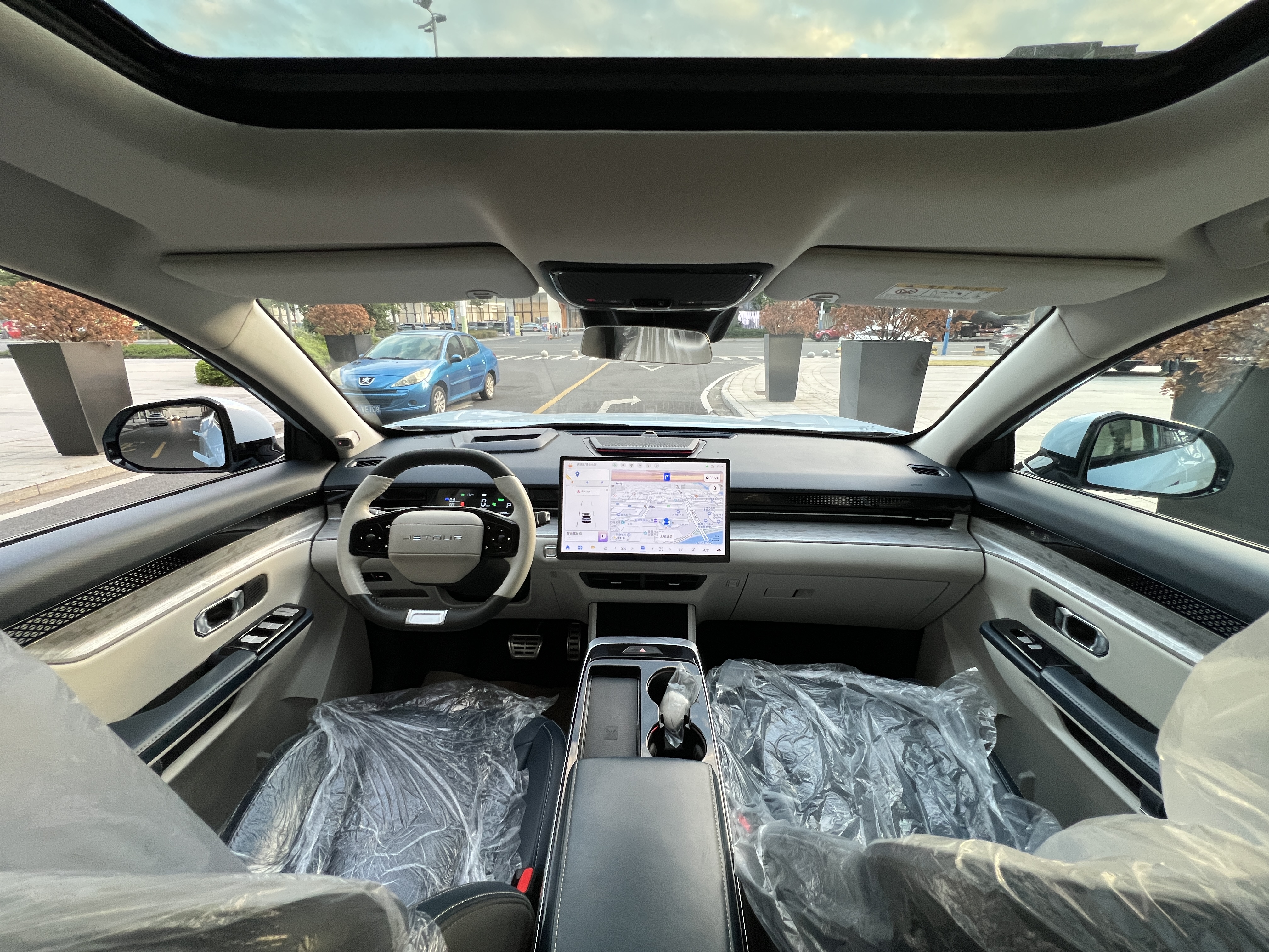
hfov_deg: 106.2
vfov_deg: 89.9
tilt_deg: -17.3
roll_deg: +0.2
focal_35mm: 13
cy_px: 476
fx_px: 477
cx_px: 634
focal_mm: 1.57
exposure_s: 1/75
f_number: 1.8
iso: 160
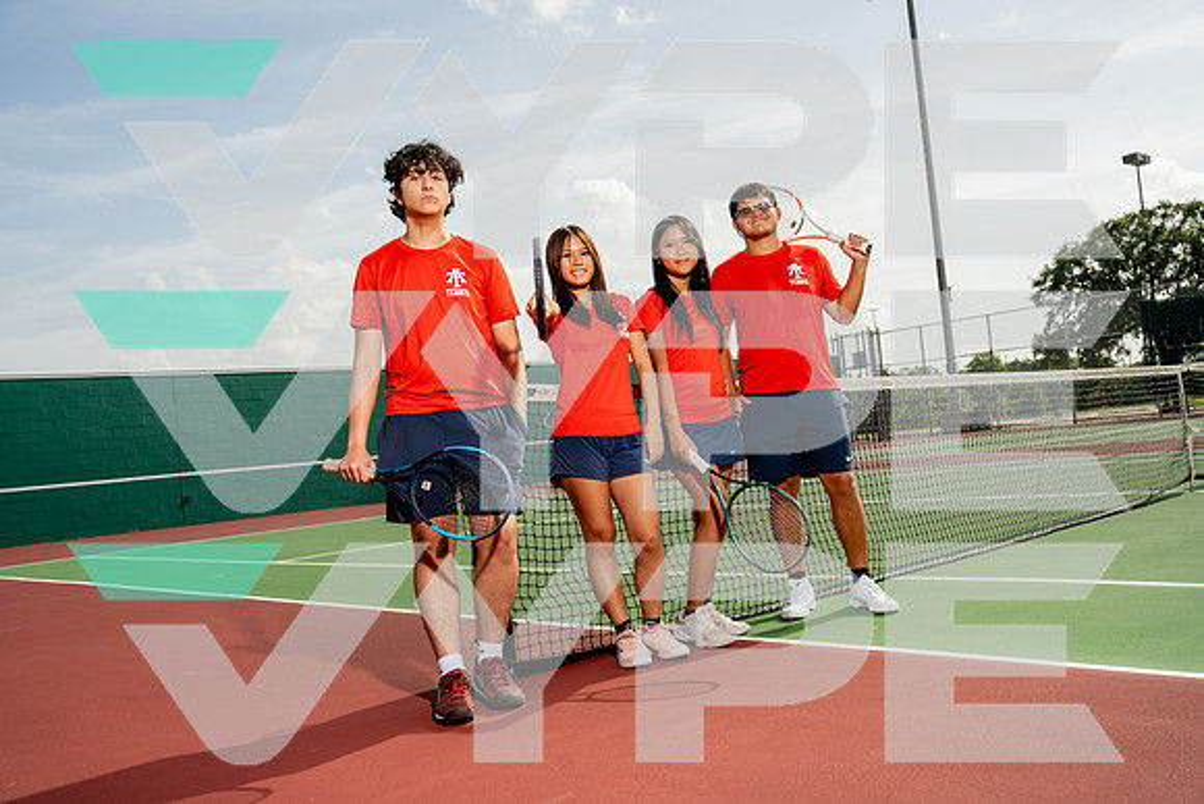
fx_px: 1104
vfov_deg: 40.0
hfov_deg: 57.2
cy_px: 402
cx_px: 602
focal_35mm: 33
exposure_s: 1/640
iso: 100
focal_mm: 33
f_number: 5.6
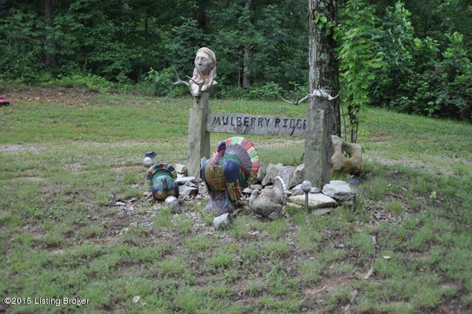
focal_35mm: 72
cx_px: 236
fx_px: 943
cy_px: 157
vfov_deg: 18.9
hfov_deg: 28.1
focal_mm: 48
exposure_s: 1/125
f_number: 5.6
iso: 200
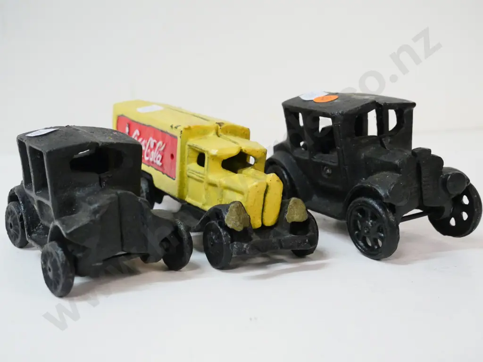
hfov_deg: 41.2
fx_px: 642
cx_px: 242
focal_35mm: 46
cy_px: 181
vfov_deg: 31.5
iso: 3200
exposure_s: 1/125
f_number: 5.1
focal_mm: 23
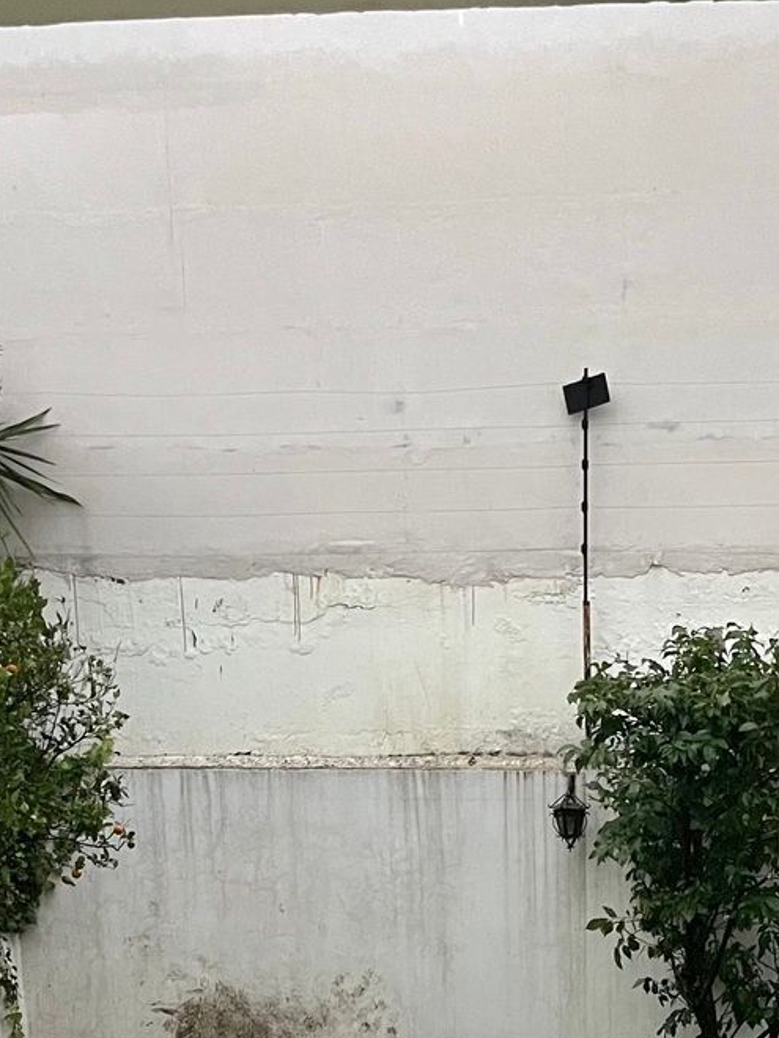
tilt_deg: -12.7
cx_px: 670
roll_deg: -0.3
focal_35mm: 63
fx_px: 1890
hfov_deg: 22.8
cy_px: 1222
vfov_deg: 27.3
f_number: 1.6
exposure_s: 1/60
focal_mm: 4.2
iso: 400
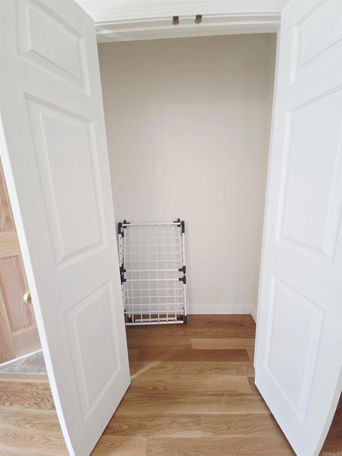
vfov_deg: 106.2
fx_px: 171
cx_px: 171
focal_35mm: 13
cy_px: 228
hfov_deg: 89.9
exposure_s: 1/60.2
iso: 320
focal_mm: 2.2
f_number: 2.2
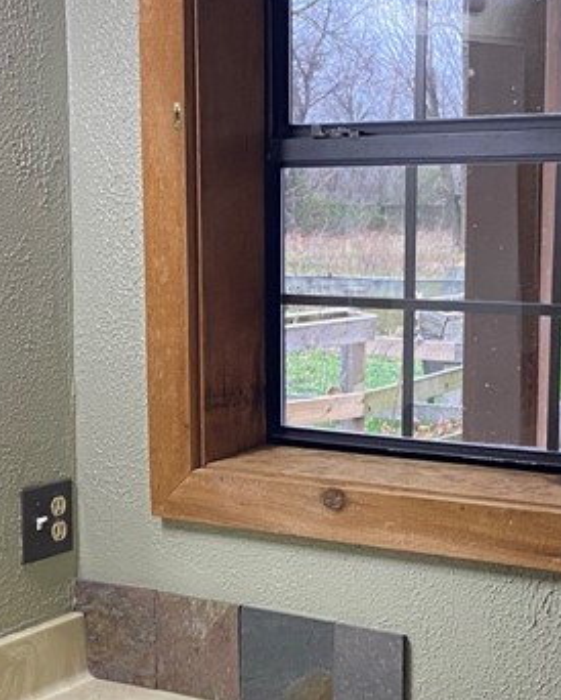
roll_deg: +2.1
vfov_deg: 24.9
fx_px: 1576
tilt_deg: -10.9
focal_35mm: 76
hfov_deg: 20.1
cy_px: 479
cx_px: 186
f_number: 1.8
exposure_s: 1/60
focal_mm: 4.25
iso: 125
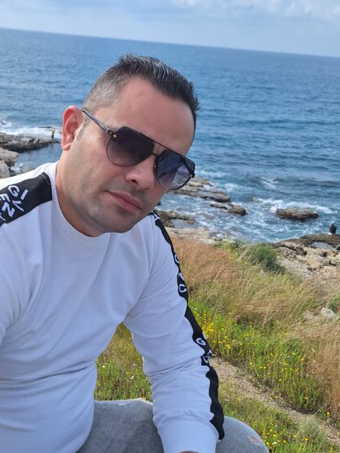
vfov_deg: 43.8
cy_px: 207
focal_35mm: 43
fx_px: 563
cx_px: 70
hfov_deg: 32.7
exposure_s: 1/2532
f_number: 1.8
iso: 40
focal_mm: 5.54
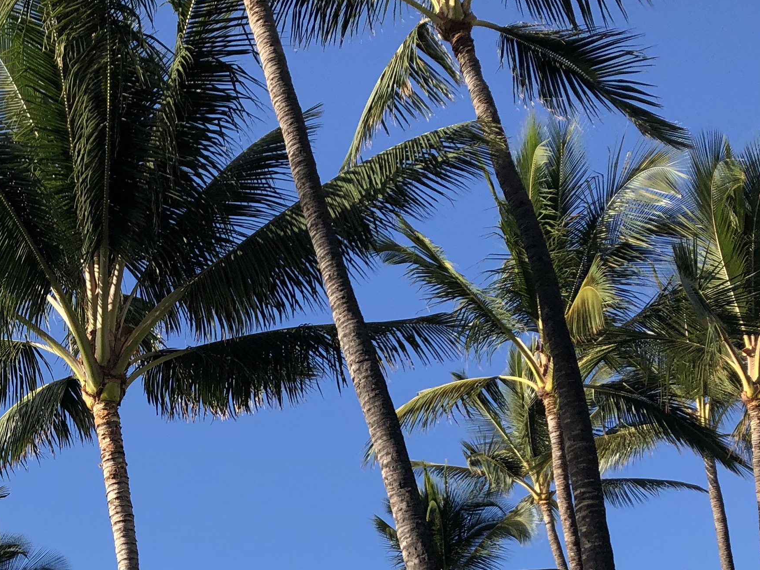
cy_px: 658
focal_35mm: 65
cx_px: 37
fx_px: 1427
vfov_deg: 21.2
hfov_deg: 28.4
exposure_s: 1/1656
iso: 20
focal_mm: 4
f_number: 1.8
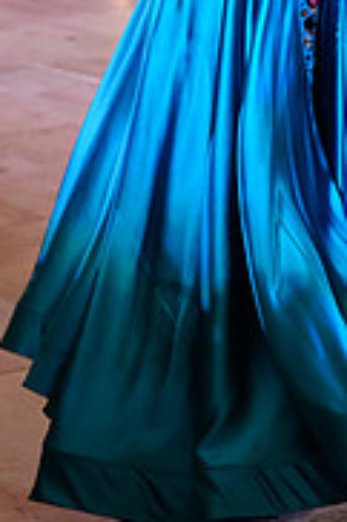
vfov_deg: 12.8
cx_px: 480
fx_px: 2216
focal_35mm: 153
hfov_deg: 8.8
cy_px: -244
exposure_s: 1/250
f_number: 4.5
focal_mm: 48
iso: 2500
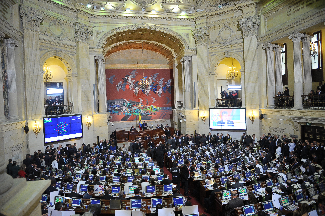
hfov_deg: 73.8
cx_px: 162
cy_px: 108
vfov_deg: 53.1
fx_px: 217
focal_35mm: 24
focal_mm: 24
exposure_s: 1/160
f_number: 2.8
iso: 1250
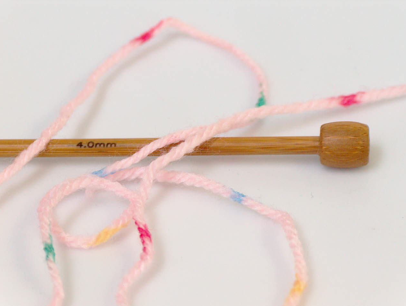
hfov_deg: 16.5
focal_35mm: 119
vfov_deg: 12.5
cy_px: 156
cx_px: 206
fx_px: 1398
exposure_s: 1/36.9
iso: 200
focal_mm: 23.76
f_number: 3
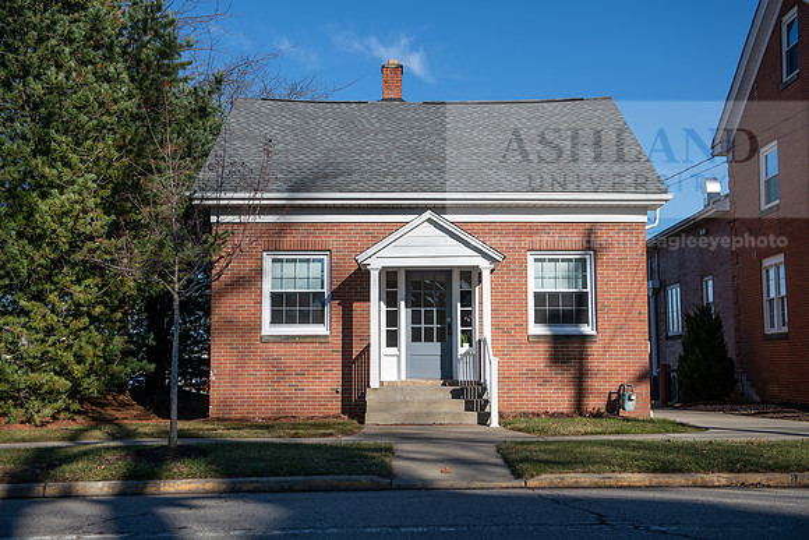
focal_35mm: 45
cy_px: 270
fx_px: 1011
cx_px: 404
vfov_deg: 29.9
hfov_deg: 43.6
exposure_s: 1/640
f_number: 4
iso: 50
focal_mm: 45
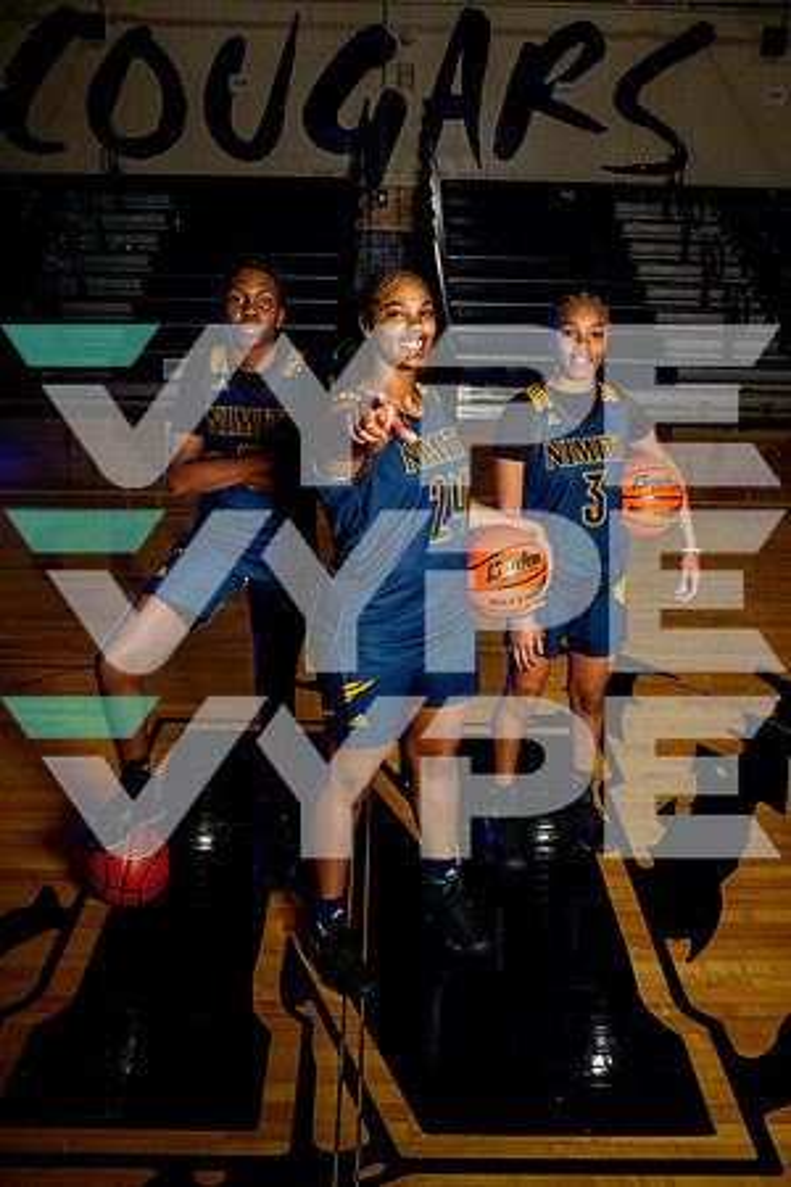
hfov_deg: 37.9
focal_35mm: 35
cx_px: 396
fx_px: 1153
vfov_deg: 54.4
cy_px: 594
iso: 64
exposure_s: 1/250
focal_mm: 35
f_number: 6.3
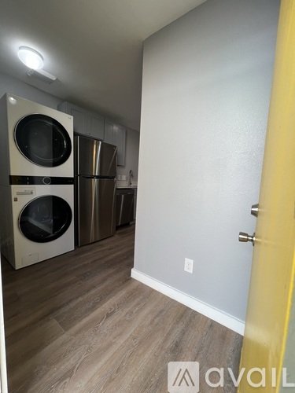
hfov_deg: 89.9
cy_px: 196
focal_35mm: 13
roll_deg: -2.5
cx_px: 148
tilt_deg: -5.8
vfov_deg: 106.2
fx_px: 148
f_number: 1.8
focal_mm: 1.57
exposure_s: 1/99
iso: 32
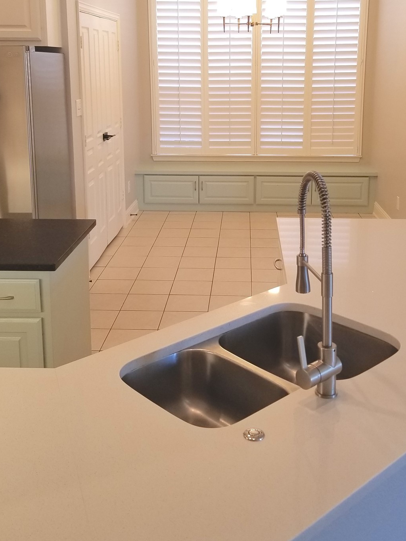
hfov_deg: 36.8
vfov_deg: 47.3
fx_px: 610
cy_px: 197
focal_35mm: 39
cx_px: 207
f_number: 1.7
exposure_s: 1/120
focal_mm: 4.25
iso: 100
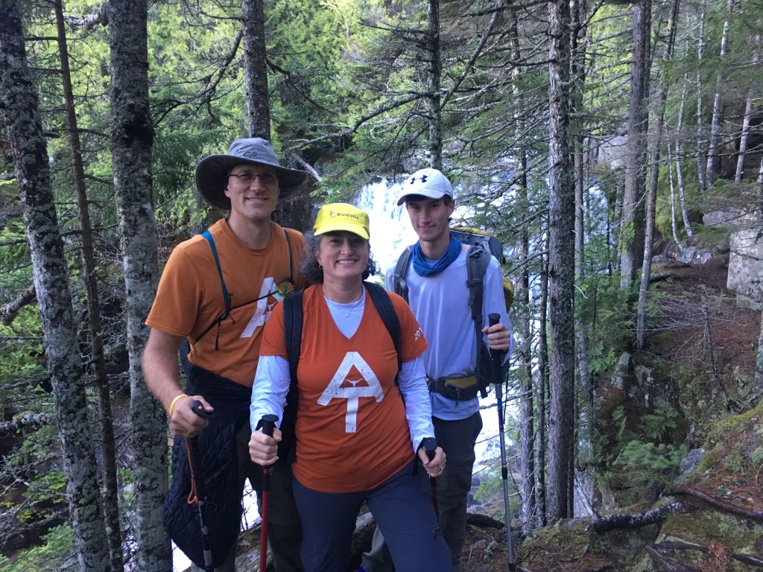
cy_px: 286
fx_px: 639
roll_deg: +0.8
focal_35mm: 29
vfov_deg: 48.2
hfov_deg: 61.7
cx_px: 382
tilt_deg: -13.7
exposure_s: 1/30
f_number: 2.2
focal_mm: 4.15
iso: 125
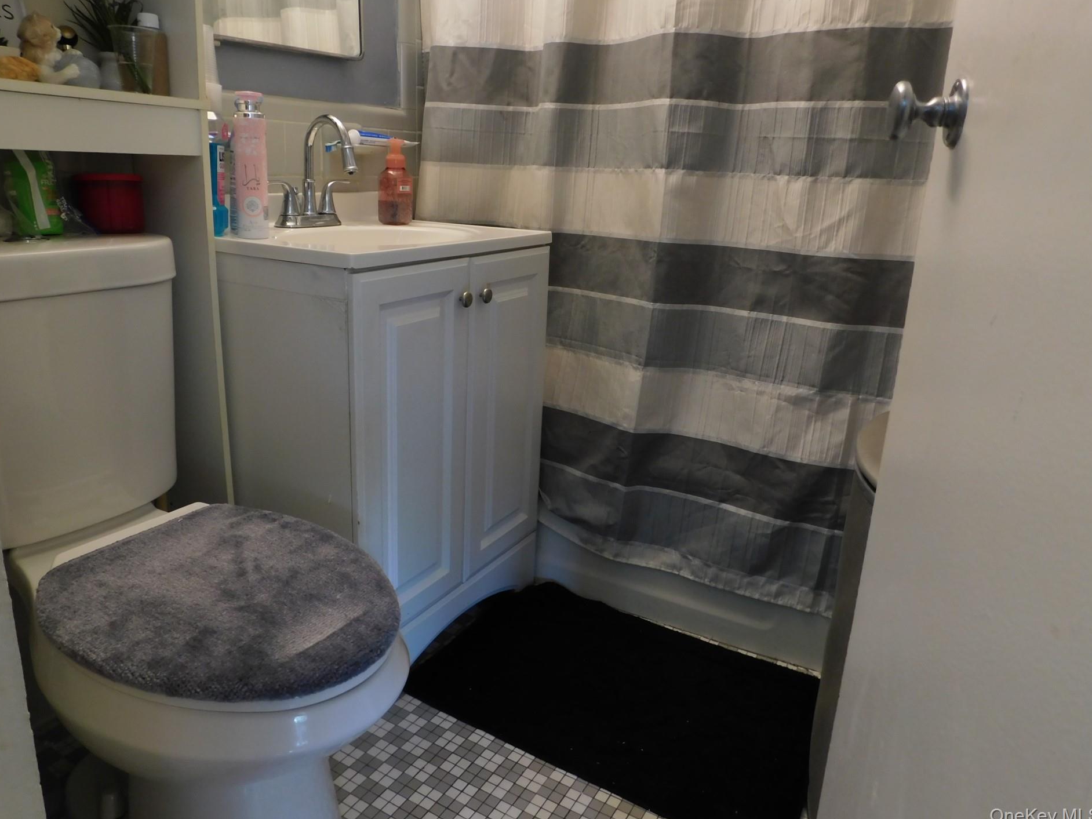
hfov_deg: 69.3
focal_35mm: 25
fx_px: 789
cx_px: 514
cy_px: 384
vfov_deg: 54.8
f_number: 3
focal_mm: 4
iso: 400
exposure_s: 1/25
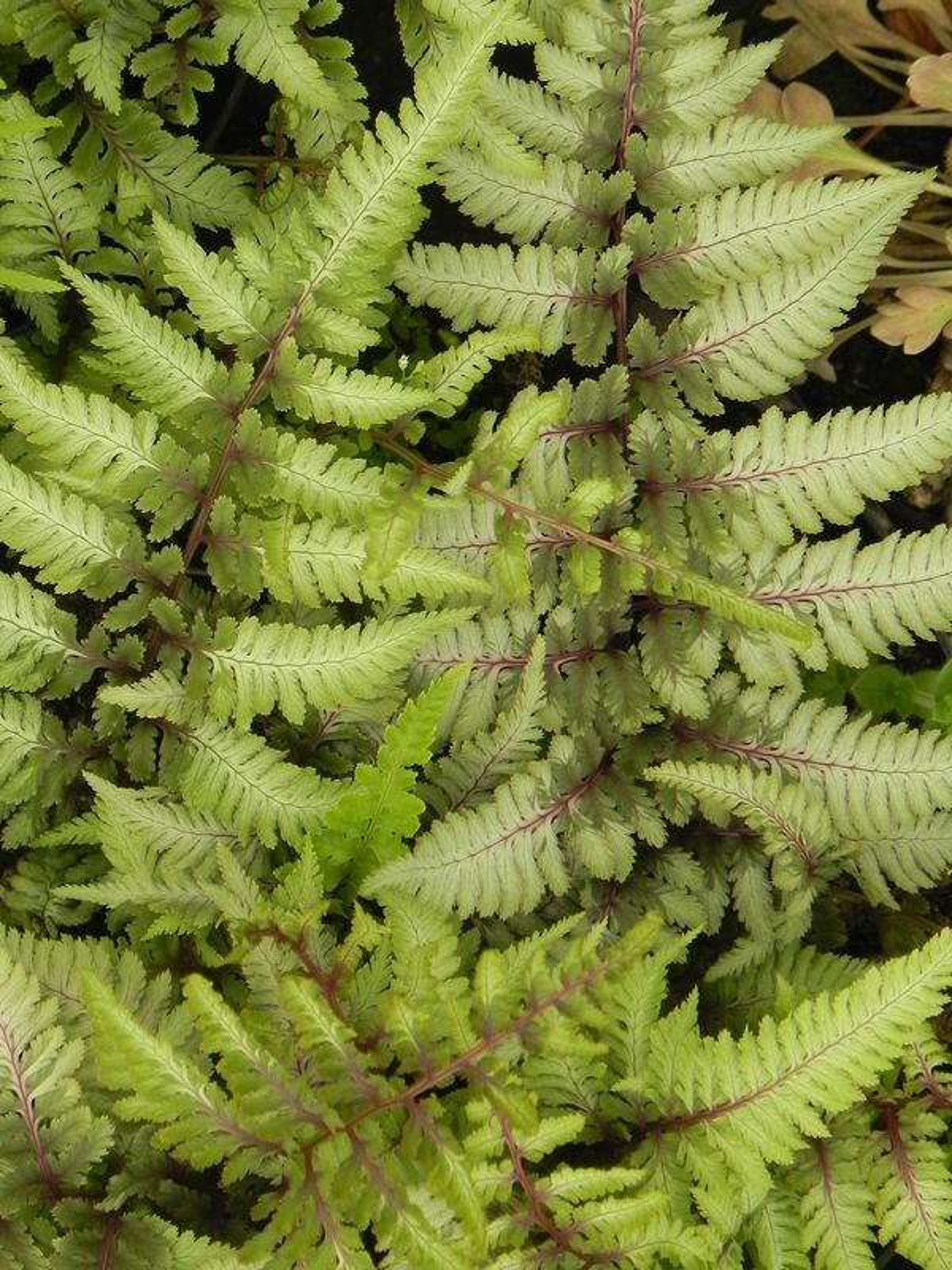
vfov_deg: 12.2
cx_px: 476
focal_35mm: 162
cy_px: 635
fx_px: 5940
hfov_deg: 9.2
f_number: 5
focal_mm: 28.8
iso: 160
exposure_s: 1/250
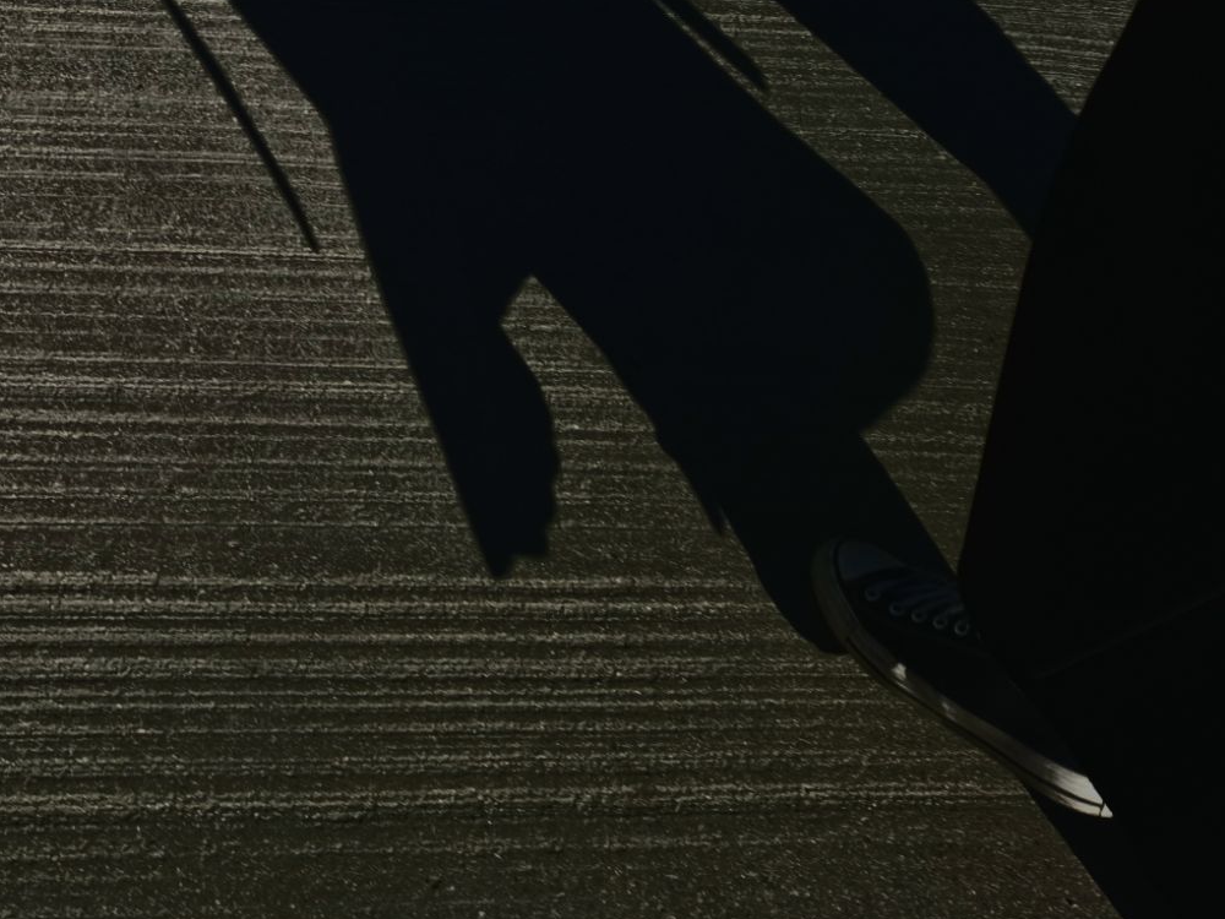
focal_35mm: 46
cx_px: 65
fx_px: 1628
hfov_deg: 37.8
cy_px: 10
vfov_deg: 29.5
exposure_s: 1/1111
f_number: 1.8
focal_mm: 5.54
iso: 50
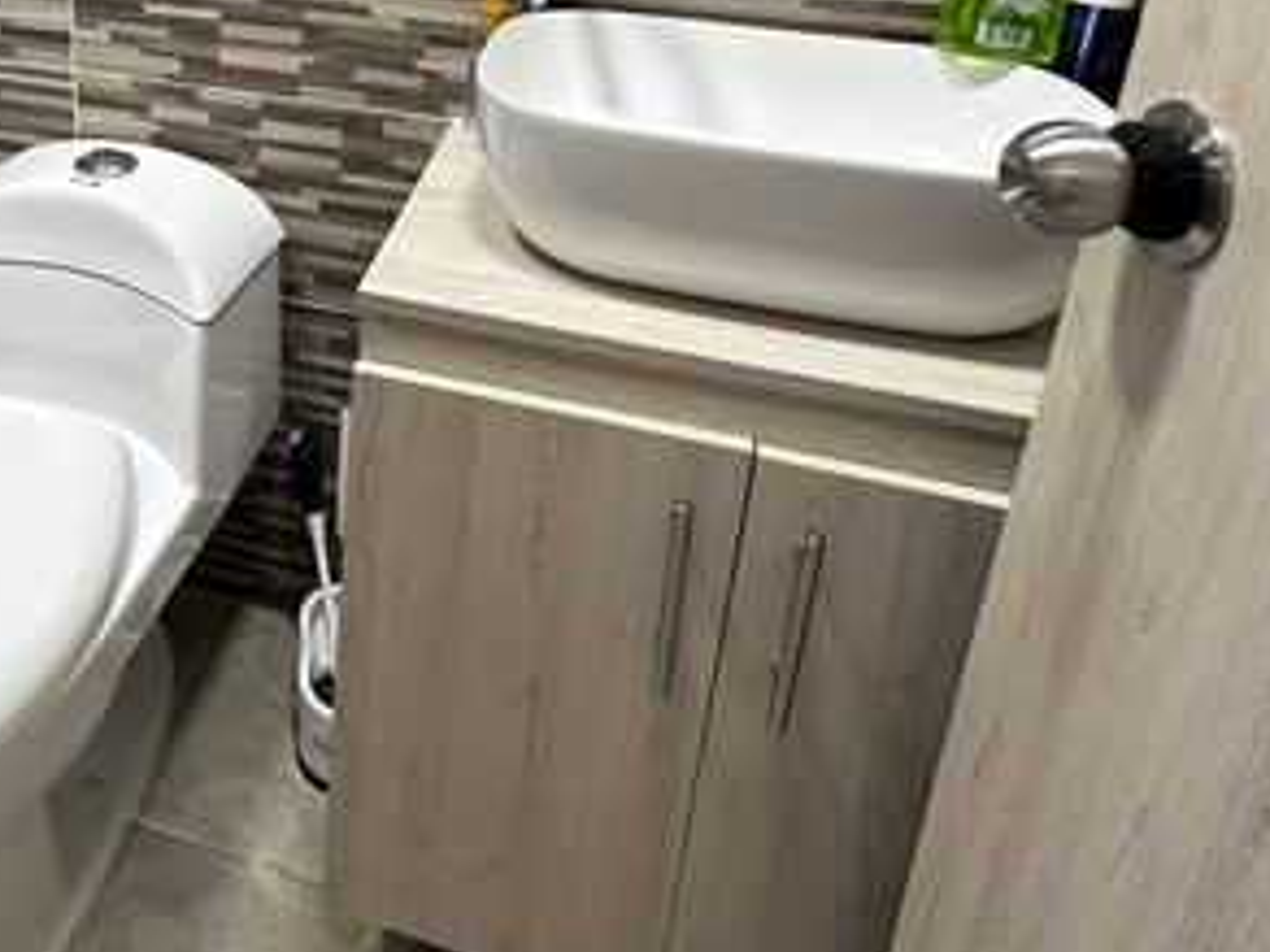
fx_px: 1174
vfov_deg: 40.1
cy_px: 57
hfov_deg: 53.3
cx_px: 267
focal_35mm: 32
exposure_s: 1/120
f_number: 2.2
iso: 320
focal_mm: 2.22
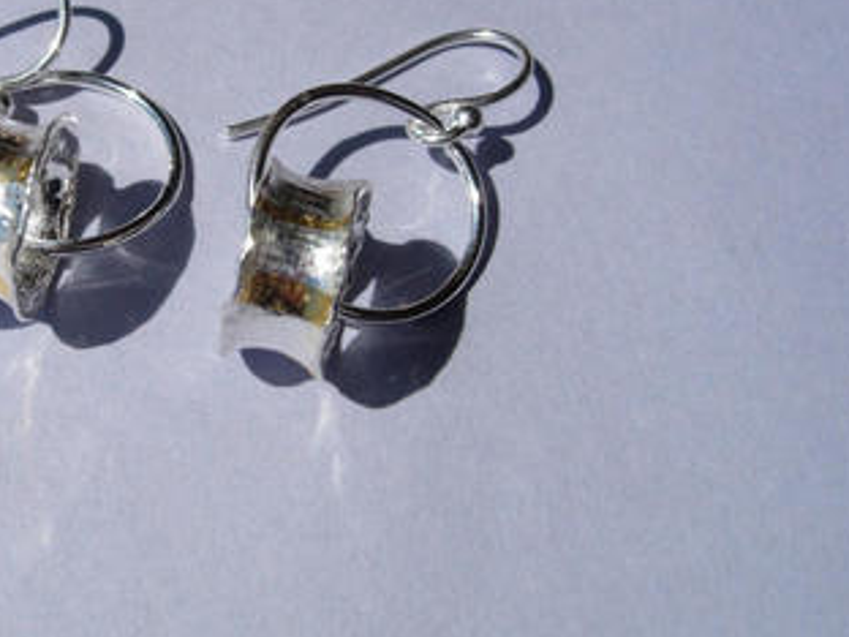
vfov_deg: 23.3
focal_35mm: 63
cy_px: 294
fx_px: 1545
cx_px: 177
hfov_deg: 30.0
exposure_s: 1/1534
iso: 64
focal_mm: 7.8
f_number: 4.8
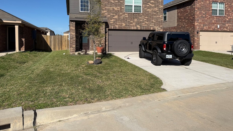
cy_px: 44
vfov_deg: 42.3
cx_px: 113
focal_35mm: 27
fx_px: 167
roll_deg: -1.2
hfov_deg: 69.8
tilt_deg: +0.1
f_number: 1.78
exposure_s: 1/8130
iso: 80
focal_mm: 6.76
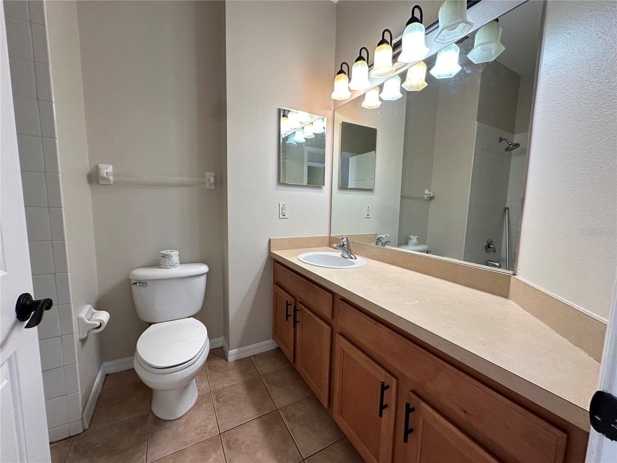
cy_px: 232
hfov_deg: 102.1
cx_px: 308
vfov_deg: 85.7
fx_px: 250
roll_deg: -1.7
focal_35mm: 14
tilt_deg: -5.5
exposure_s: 1/120
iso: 200
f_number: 2.2
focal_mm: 2.22
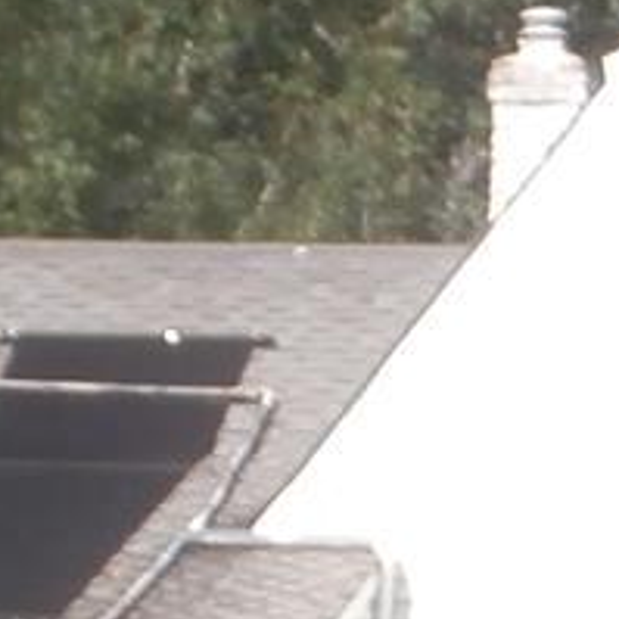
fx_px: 8659
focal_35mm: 428
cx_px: 1313
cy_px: 1176
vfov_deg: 4.1
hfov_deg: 4.0
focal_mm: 8.29
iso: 100
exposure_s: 1/250
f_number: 4.2
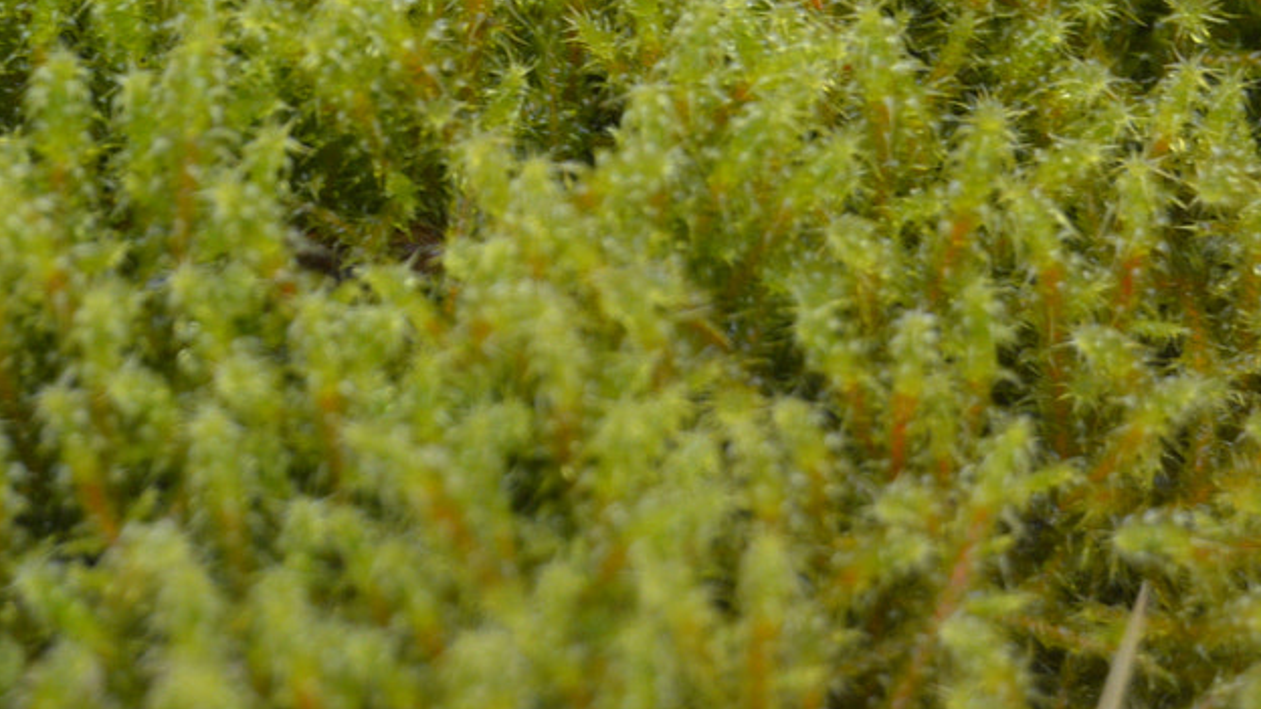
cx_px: 534
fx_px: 7401
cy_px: -198
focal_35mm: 221
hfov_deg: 9.7
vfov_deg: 5.5
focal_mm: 55
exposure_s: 1/125
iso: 280
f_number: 5.6
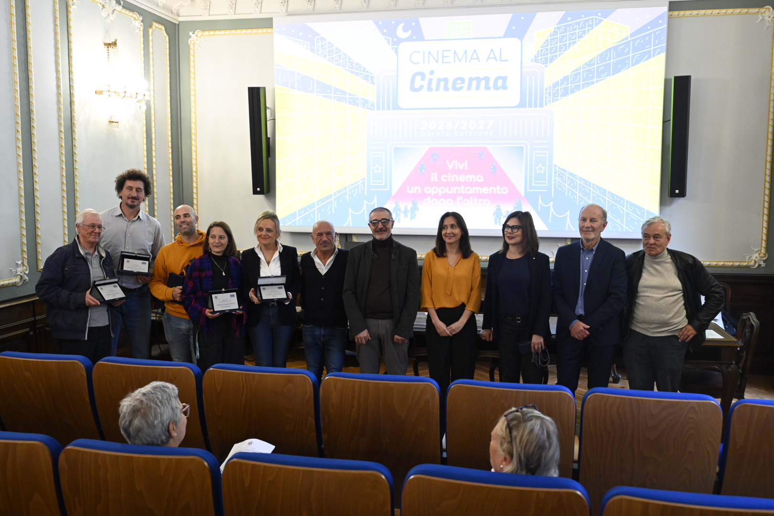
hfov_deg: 57.2
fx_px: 709
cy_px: 258
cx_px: 387
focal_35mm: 33
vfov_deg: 40.0
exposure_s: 1/100
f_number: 4
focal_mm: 33
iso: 4000
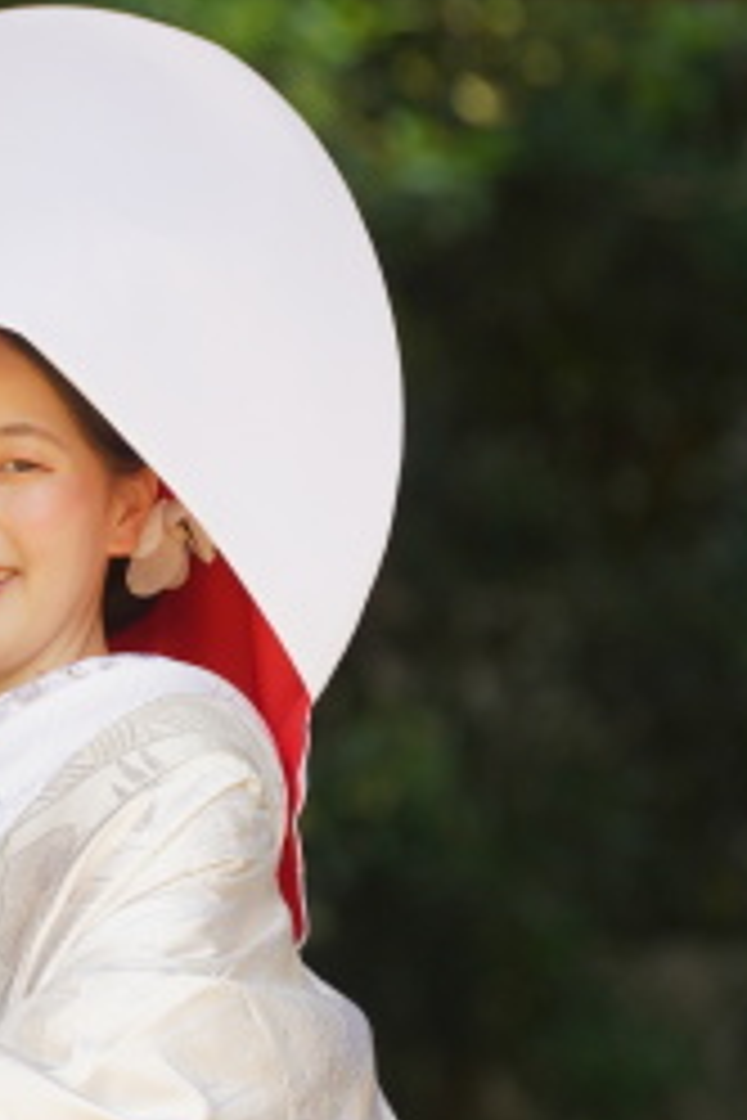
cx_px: -338
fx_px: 18020
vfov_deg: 3.6
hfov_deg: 2.4
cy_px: 650
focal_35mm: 579
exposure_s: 1/160
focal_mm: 180
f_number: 3.5
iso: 125
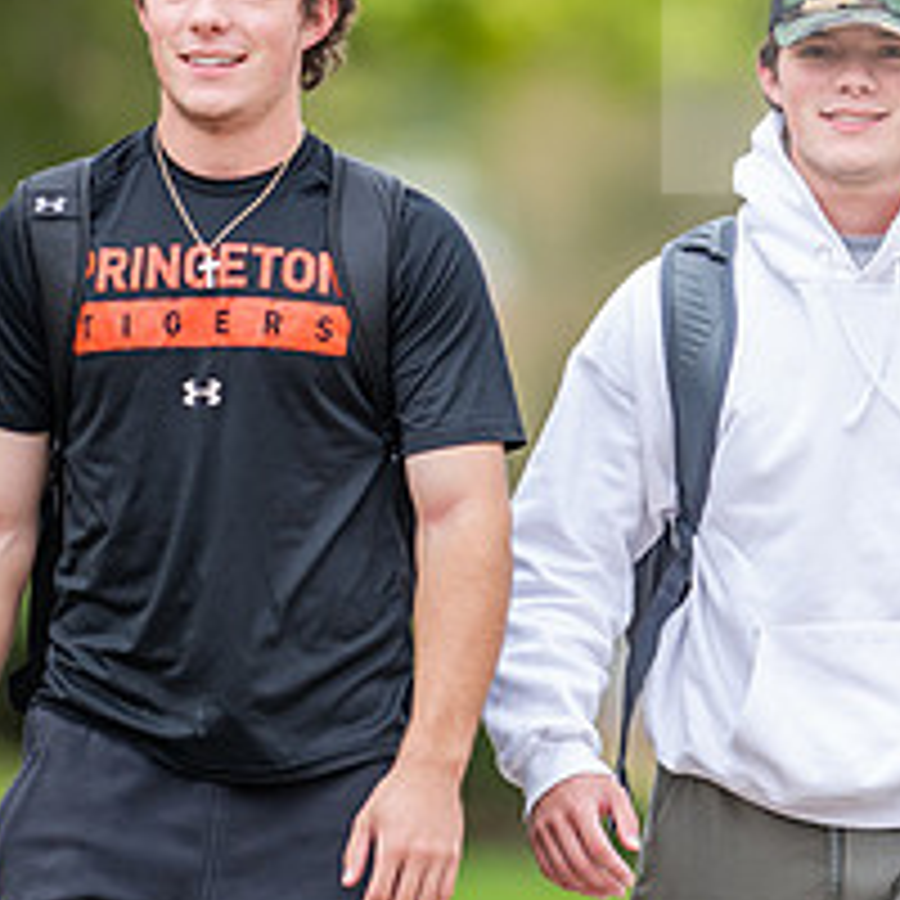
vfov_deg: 2.4
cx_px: 526
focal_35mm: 740
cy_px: 362
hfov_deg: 2.4
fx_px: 21767
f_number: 2.8
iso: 320
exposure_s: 1/640
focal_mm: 300
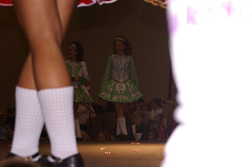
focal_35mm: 105
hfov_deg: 19.5
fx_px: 735
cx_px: 126
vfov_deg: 13.0
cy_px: 84
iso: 400
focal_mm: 70
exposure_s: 1/125
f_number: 5.6
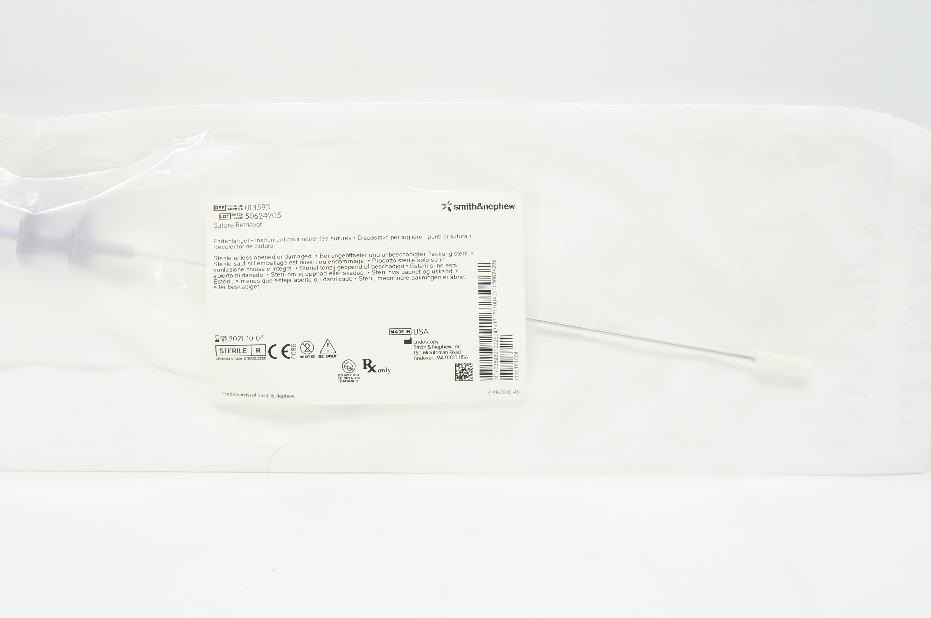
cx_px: 398
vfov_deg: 32.8
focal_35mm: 41
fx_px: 1050
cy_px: 289
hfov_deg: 47.7
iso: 800
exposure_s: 1/125
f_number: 5.6
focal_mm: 21
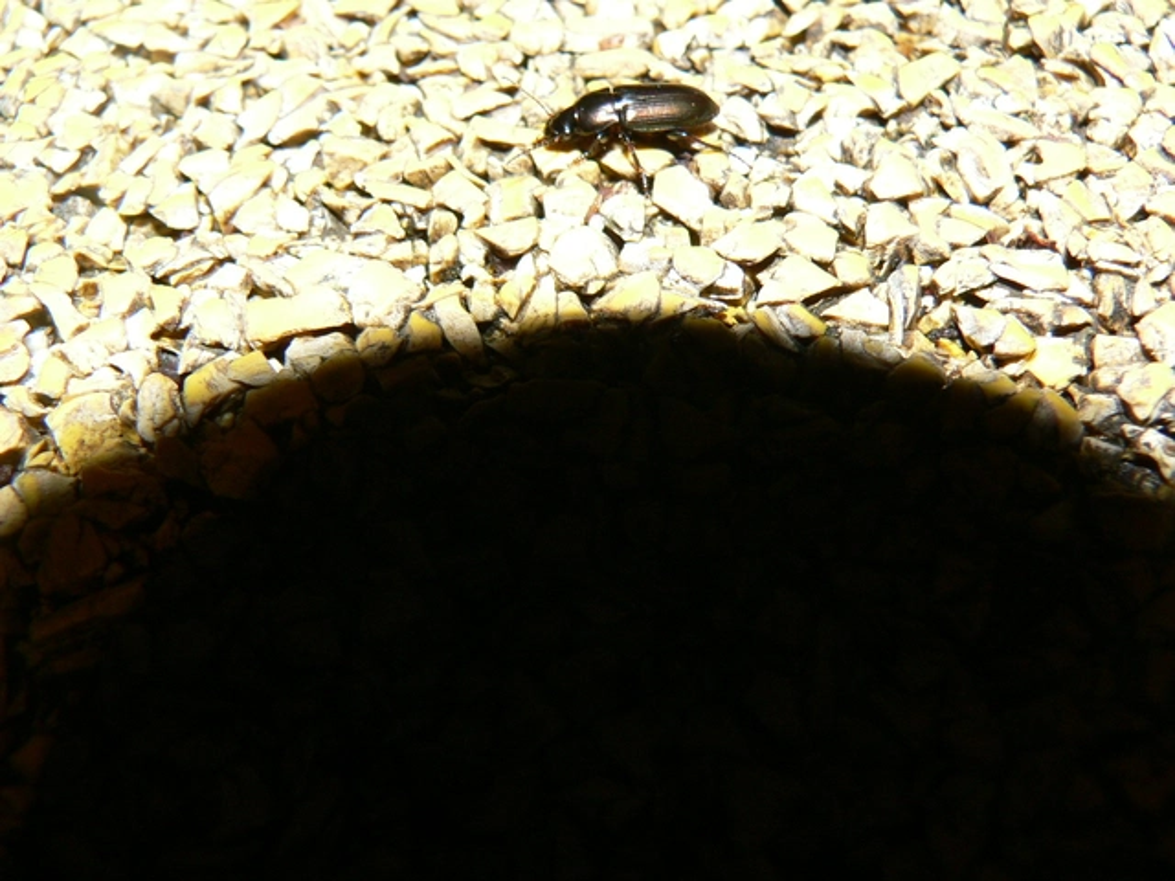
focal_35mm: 36
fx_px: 1222
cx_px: 588
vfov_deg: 39.7
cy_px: 440
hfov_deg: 51.4
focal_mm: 6
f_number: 4
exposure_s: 1/60
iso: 100
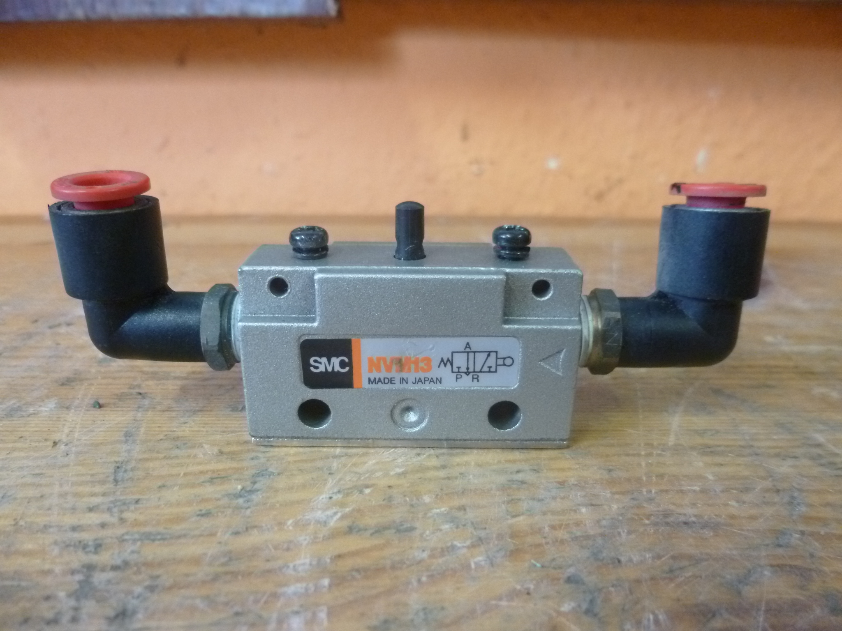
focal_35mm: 25
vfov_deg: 54.9
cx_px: 421
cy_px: 316
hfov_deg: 69.4
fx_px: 608
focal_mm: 4.5
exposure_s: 1/13
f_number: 3.1
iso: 400
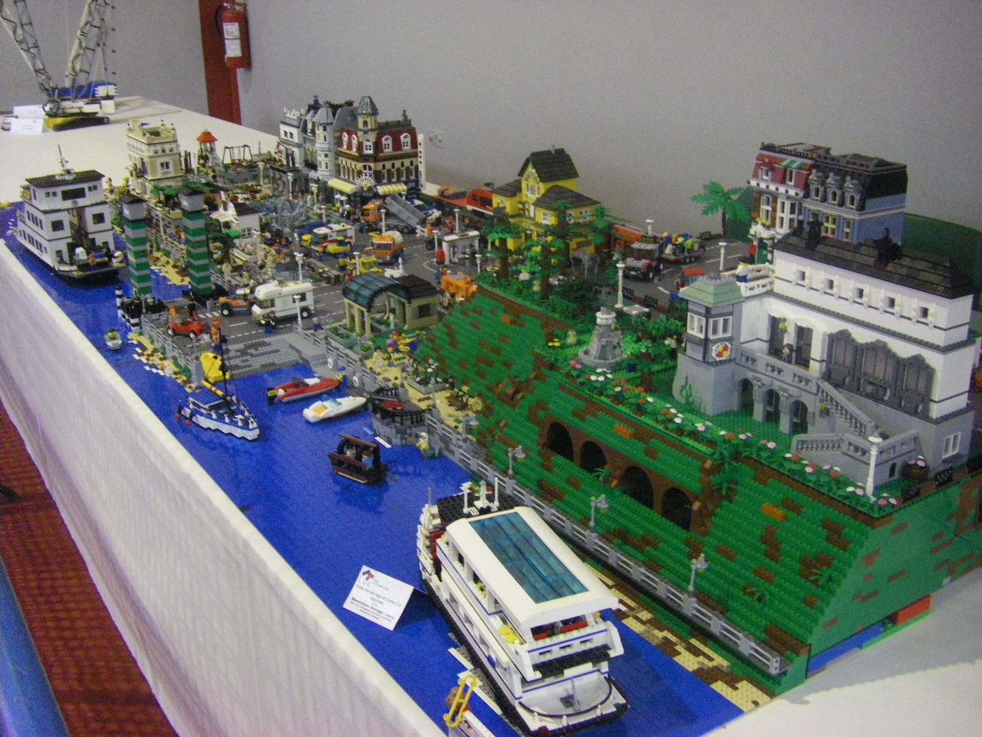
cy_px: 368
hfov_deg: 49.0
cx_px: 491
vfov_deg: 37.7
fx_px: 1078
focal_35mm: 38
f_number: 3.5
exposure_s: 1/30
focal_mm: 6.3
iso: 800
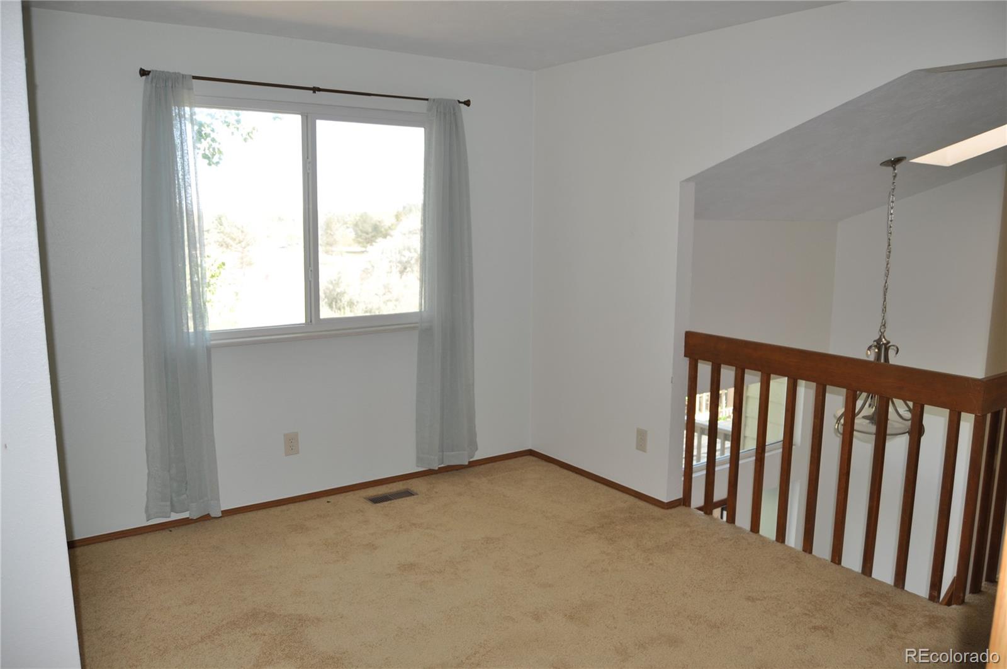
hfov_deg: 67.5
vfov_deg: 47.8
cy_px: 334
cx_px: 504
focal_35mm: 27
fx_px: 754
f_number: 4
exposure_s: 1/80
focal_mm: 18
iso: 200
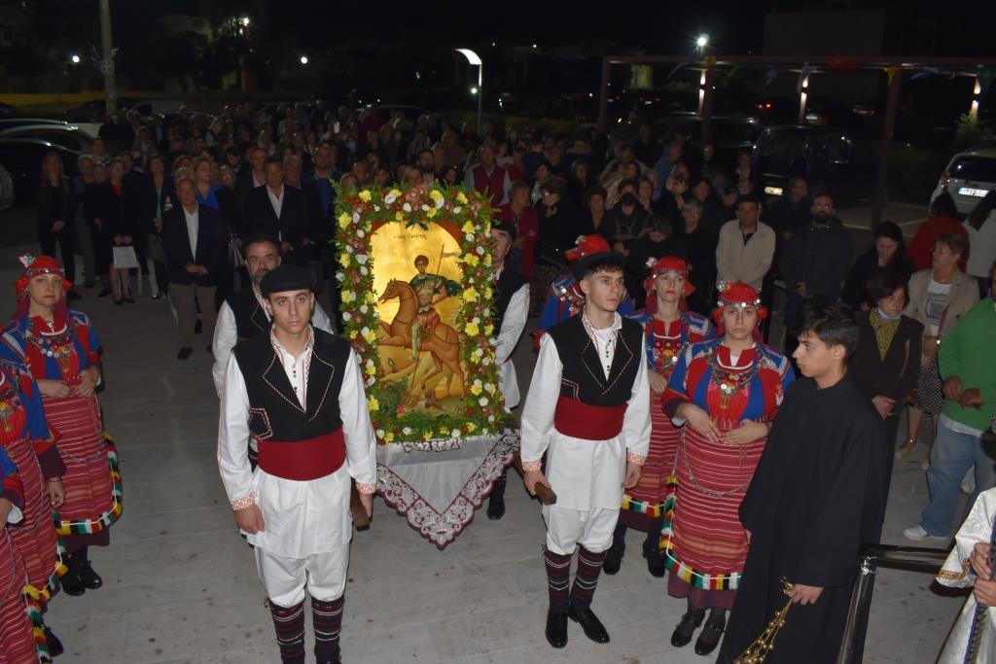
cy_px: 332
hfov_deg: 61.9
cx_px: 498
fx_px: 830
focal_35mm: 30
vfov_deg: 43.6
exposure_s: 1/30
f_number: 5.6
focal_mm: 20
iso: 800
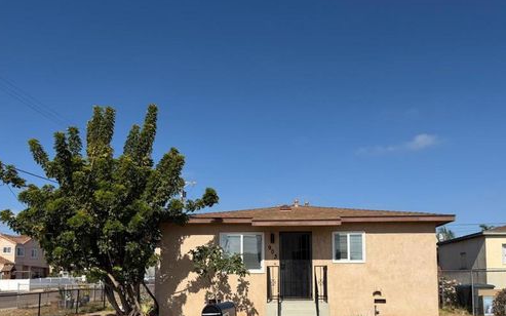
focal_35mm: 33
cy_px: 243
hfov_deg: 58.1
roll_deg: +0.6
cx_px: 271
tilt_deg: +4.2
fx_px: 455
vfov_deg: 37.2
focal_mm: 6.76
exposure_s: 1/6711
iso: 80
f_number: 1.78
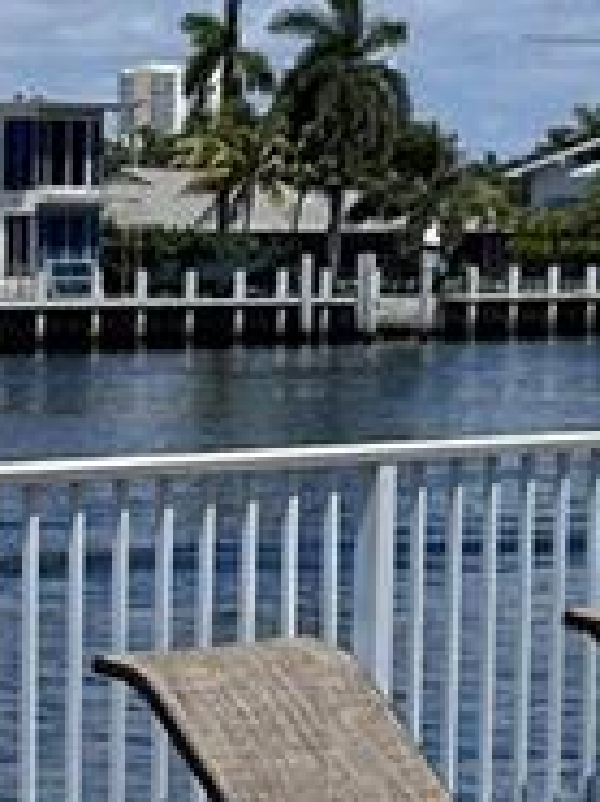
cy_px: 724
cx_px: -324
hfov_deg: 9.3
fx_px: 3590
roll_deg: -1.1
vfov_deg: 12.7
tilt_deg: -7.0
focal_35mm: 155
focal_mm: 6.86
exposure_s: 1/8197
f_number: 1.78
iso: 80
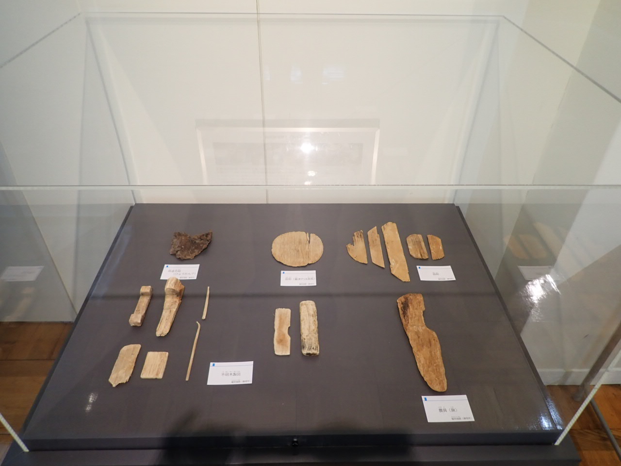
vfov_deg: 54.9
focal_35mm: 25
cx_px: 310
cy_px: 233
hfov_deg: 69.4
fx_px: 448
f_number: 2
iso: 200
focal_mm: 4.5
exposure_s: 1/60
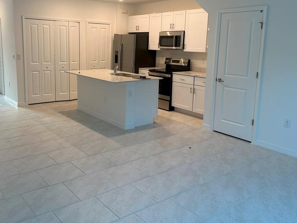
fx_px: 283
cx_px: 118
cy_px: 88
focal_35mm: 33
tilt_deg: -9.8
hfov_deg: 54.9
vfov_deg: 42.7
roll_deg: -1.6
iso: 100
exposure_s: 1/120
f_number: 1.78
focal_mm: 6.86
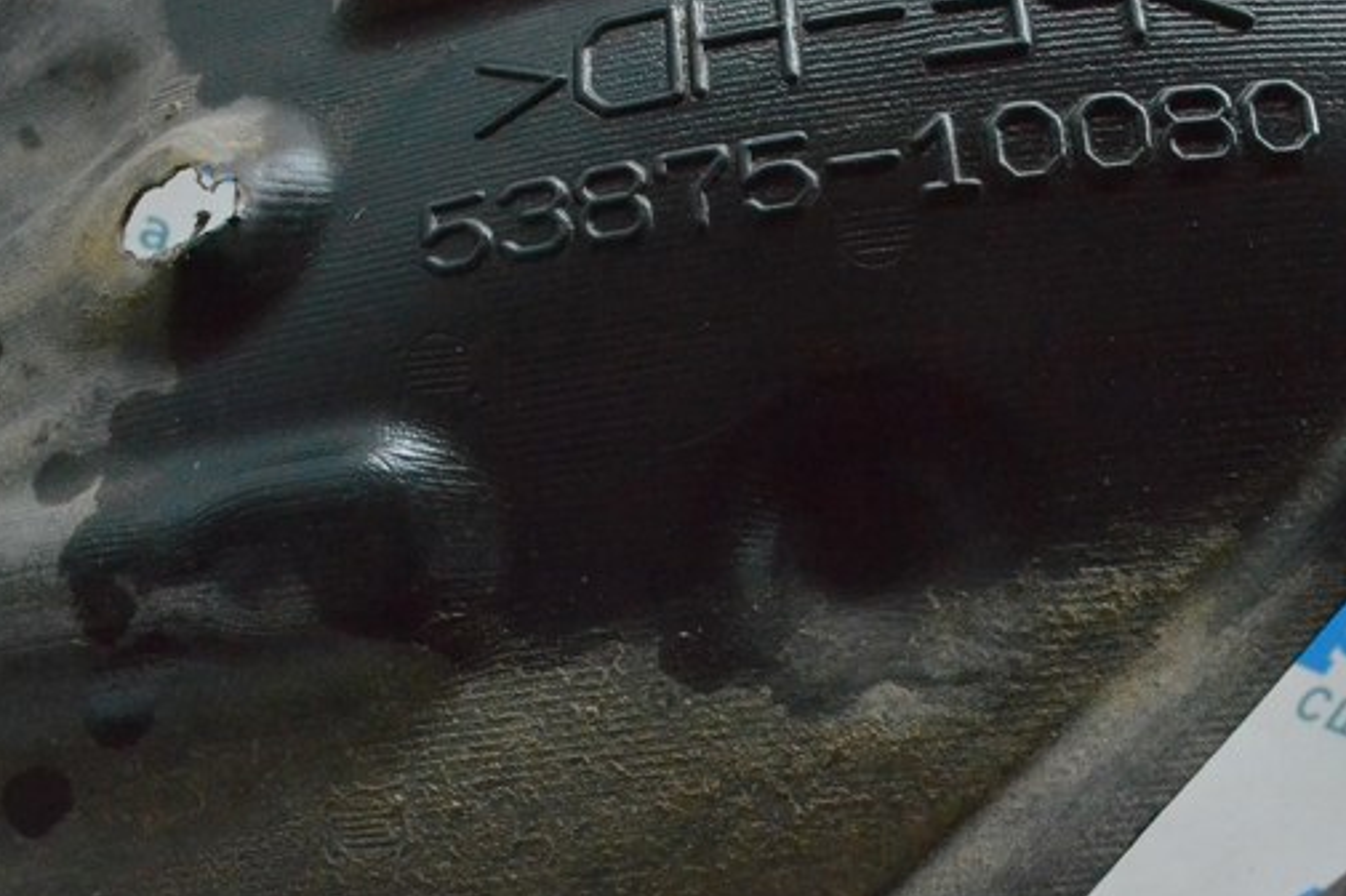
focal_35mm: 38
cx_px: 752
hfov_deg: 50.6
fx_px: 1420
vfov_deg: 35.0
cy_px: 496
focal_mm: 20
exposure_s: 1/100
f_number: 13
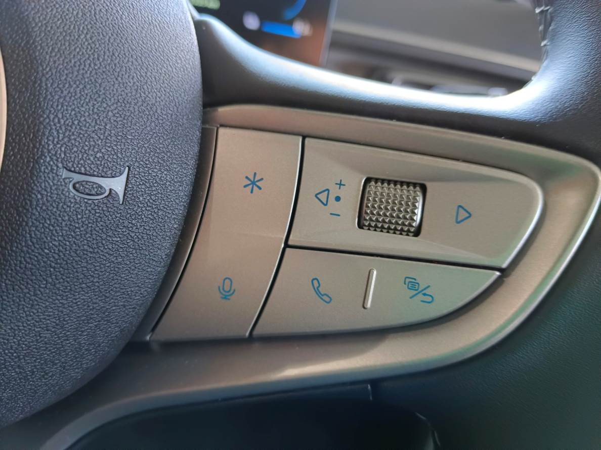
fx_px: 434
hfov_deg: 69.4
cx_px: 300
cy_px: 225
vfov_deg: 54.9
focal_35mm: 25
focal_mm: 4.84
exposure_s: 1/25
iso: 1237
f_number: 1.79
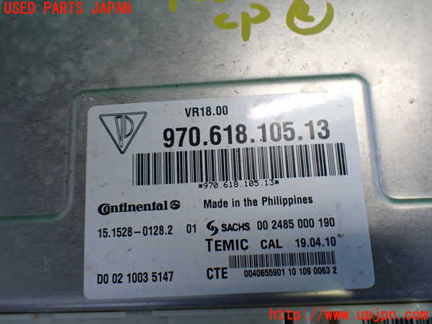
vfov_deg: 46.8
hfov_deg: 60.0
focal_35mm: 30
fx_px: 374
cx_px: 216
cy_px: 162
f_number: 2.3
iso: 250
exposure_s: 1/125
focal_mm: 5.4
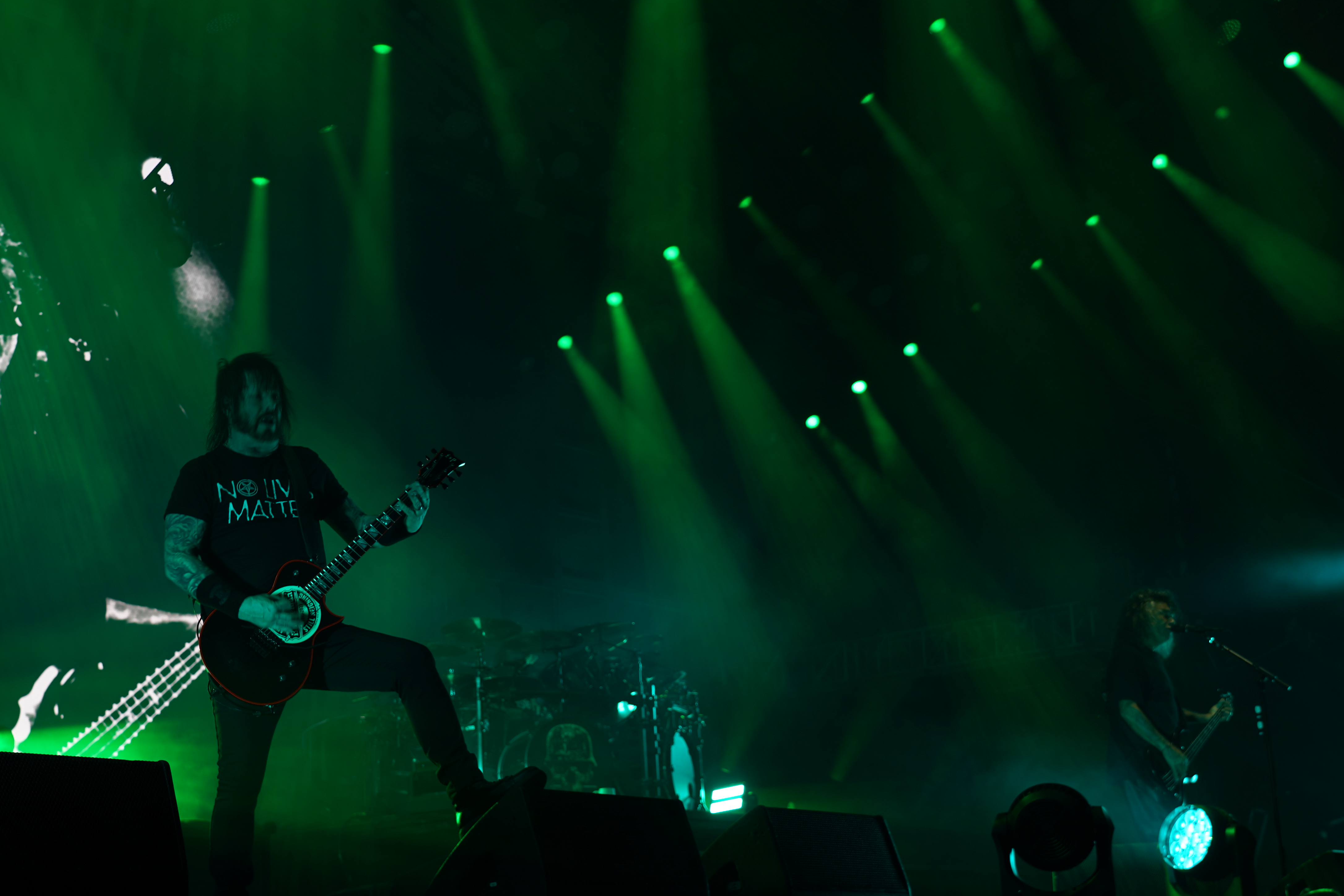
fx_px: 1755
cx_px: 567
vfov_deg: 28.5
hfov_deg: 41.8
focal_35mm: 47
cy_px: 583
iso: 100
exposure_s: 1/50
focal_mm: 34
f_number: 4.5
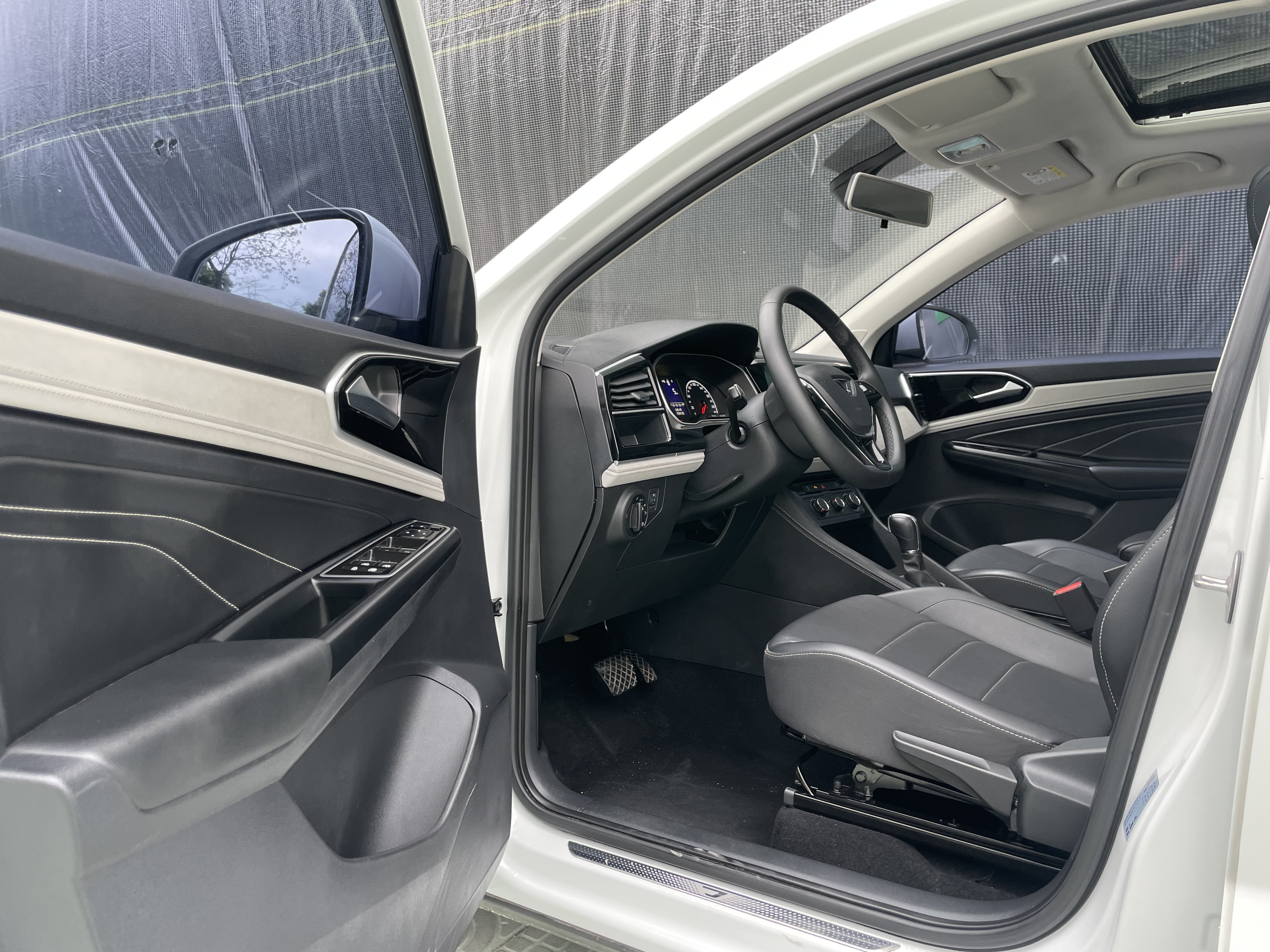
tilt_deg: -6.2
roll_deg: -0.1
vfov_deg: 53.1
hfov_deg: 67.3
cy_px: 476
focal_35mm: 26
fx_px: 954
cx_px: 635
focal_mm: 4.2
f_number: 1.6
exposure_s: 1/121
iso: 80
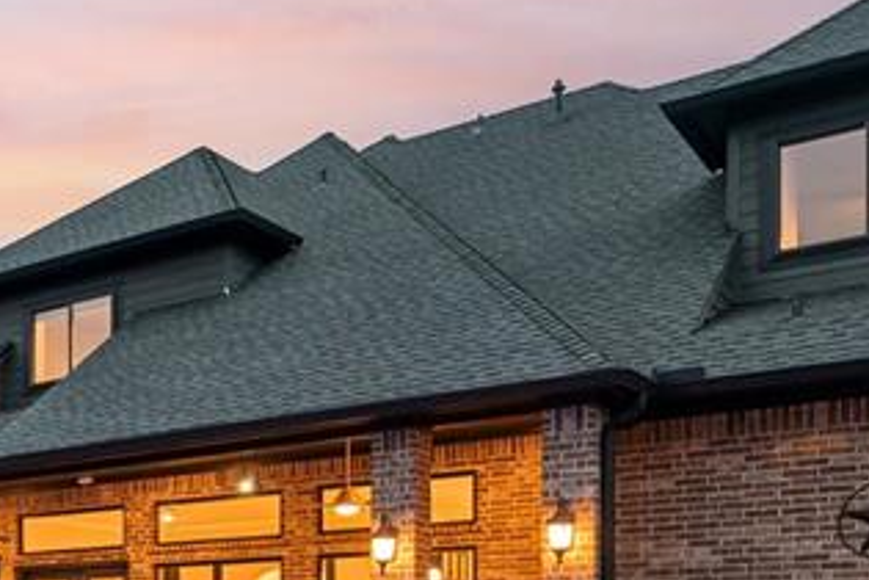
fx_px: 1255
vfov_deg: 24.2
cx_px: -182
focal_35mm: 52
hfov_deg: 31.7
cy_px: 644
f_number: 8
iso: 400
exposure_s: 1/5
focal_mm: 16
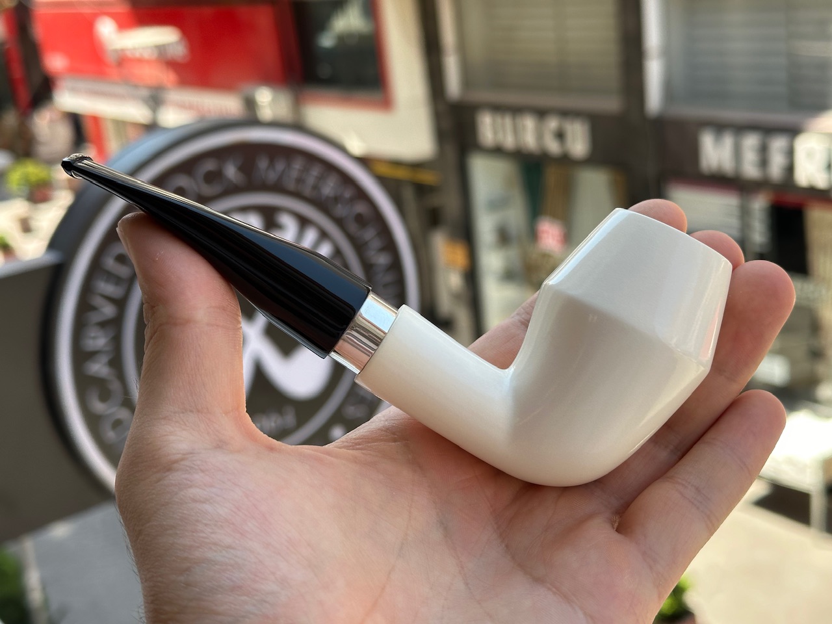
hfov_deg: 39.7
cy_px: 312
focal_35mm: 48
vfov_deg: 30.3
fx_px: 1154
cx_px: 416
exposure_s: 1/604
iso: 64
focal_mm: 6.86
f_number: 1.78
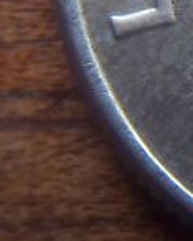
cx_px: 361
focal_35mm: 144
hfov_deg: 10.1
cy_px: -71
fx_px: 1027
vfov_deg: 12.9
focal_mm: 6.5
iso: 80
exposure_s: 1/80
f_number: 3.1
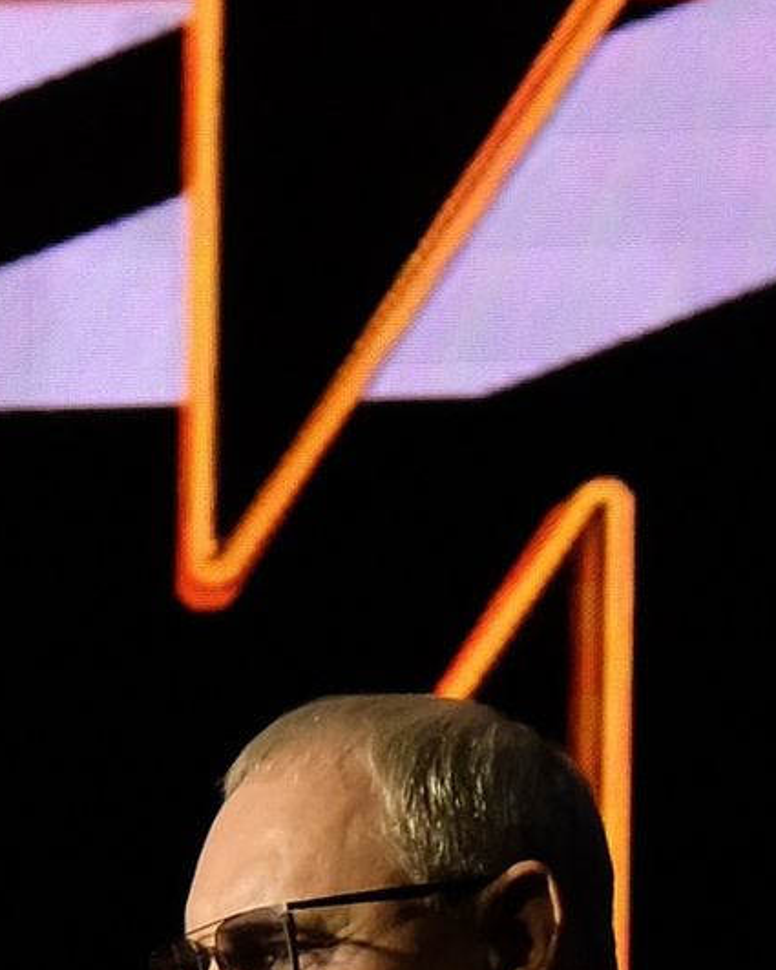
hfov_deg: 2.7
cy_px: 2073
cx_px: -842
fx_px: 16158
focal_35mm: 563
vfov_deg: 3.4
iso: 800
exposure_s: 1/100
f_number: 5
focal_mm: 55
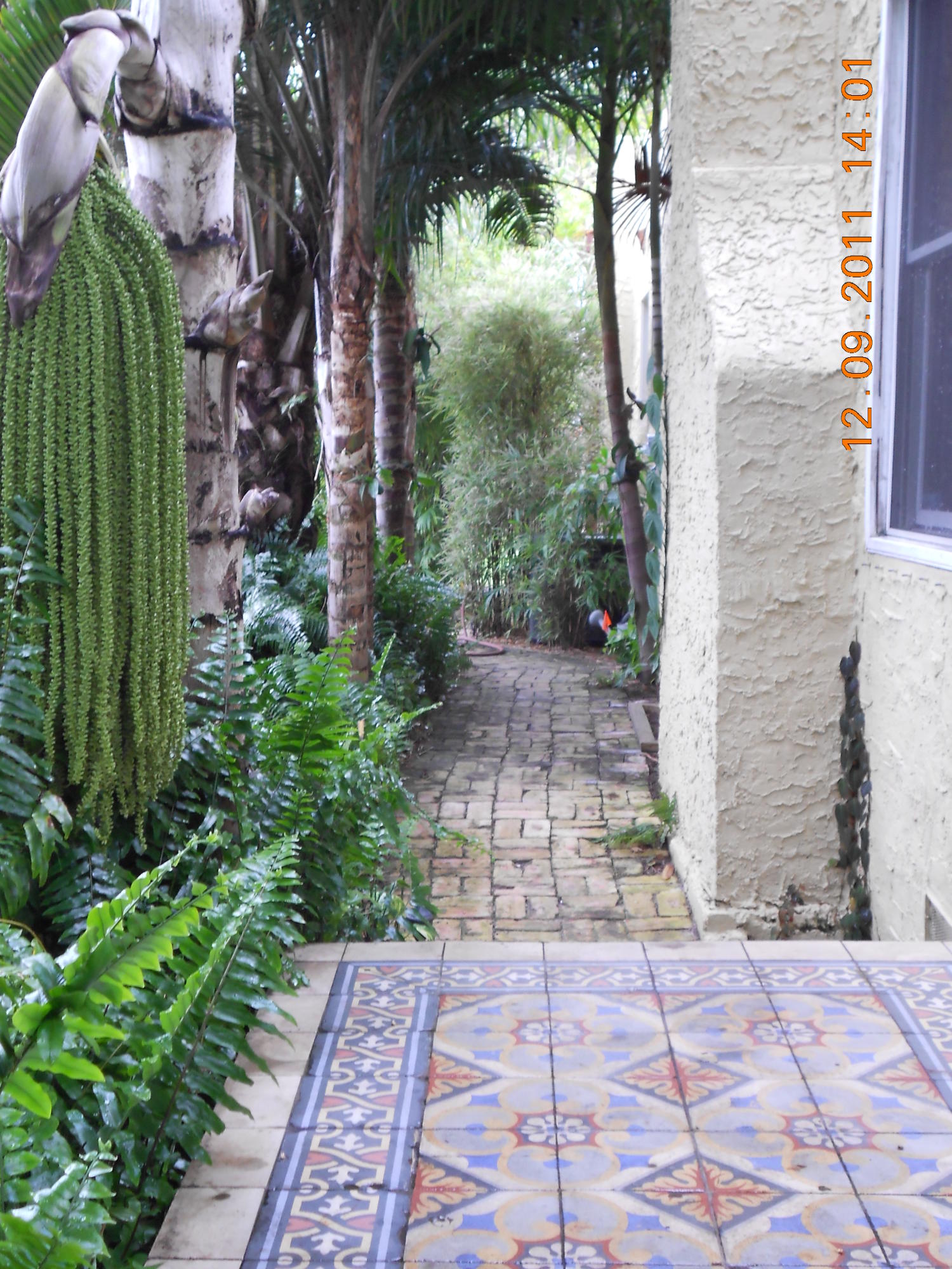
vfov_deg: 43.9
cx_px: 476
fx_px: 1577
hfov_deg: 33.6
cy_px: 634
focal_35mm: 43
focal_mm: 7.7
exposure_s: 1/30
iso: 160
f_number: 4.2
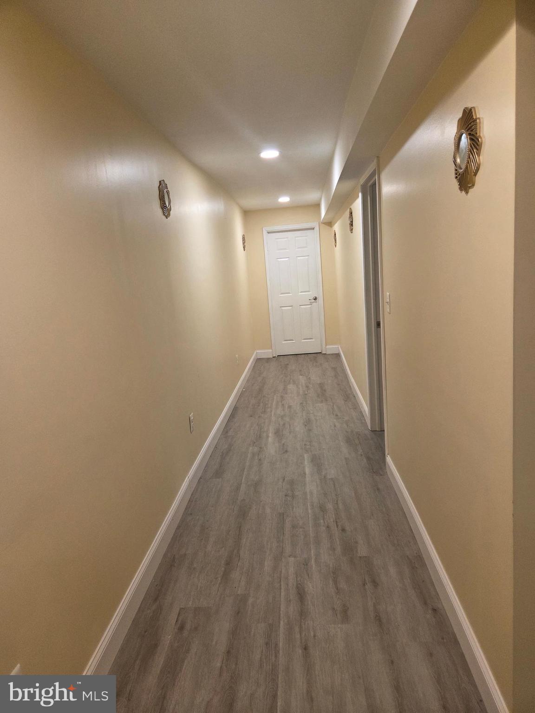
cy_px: 356
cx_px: 268
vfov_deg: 73.9
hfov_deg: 58.9
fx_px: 474
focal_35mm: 23
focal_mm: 5.4
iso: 250
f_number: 1.8
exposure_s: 1/120
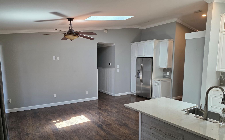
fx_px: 153
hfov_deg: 72.5
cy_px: 79
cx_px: 115
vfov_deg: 49.2
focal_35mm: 25
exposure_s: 1/120
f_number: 1.7
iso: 160
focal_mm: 6.25
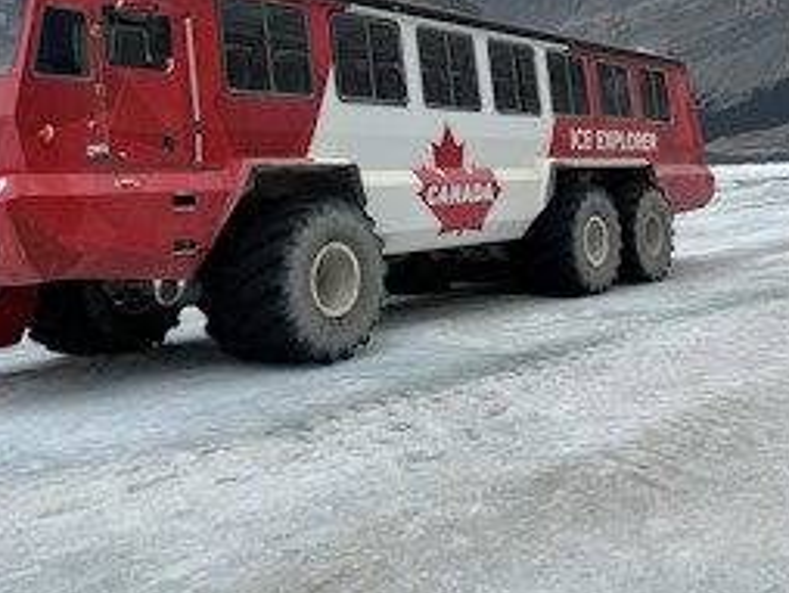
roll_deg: +7.1
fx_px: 1049
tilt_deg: -1.4
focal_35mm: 46
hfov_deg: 40.8
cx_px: 513
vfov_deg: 31.0
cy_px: 143
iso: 50
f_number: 1.5
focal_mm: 5.7
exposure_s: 1/7463
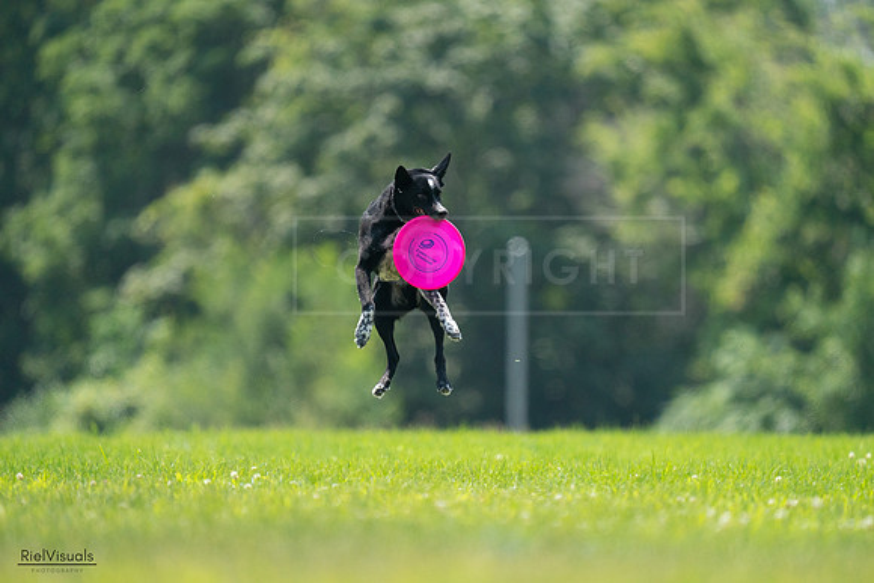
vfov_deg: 2.3
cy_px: 292
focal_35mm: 600
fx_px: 14569
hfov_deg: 3.4
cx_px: 437
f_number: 6.3
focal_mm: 600
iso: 2000
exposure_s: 1/4000
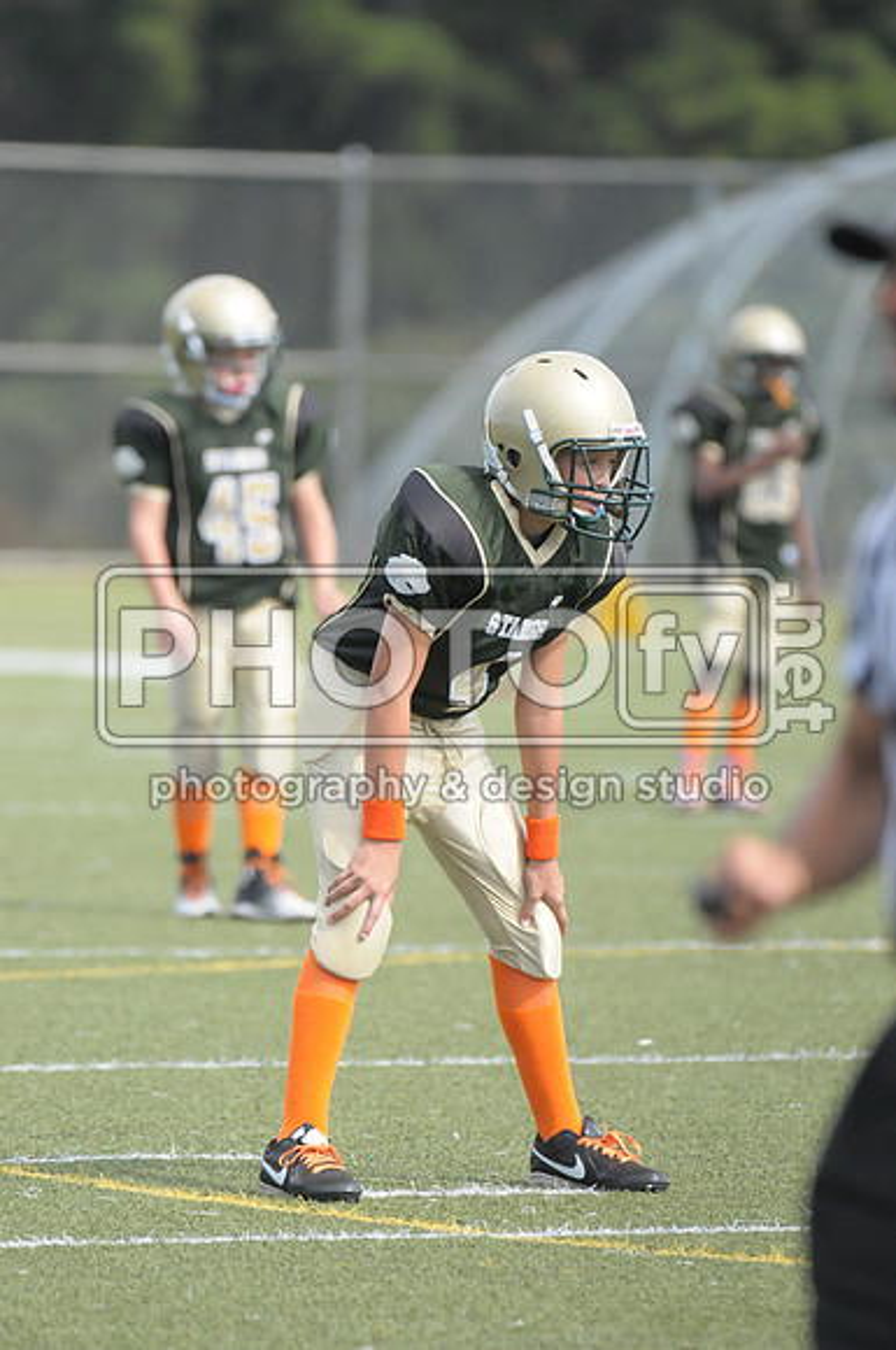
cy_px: 675
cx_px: 448
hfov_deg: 2.9
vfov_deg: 4.4
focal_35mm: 465
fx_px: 17411
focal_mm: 310
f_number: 4
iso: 1600
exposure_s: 1/5000
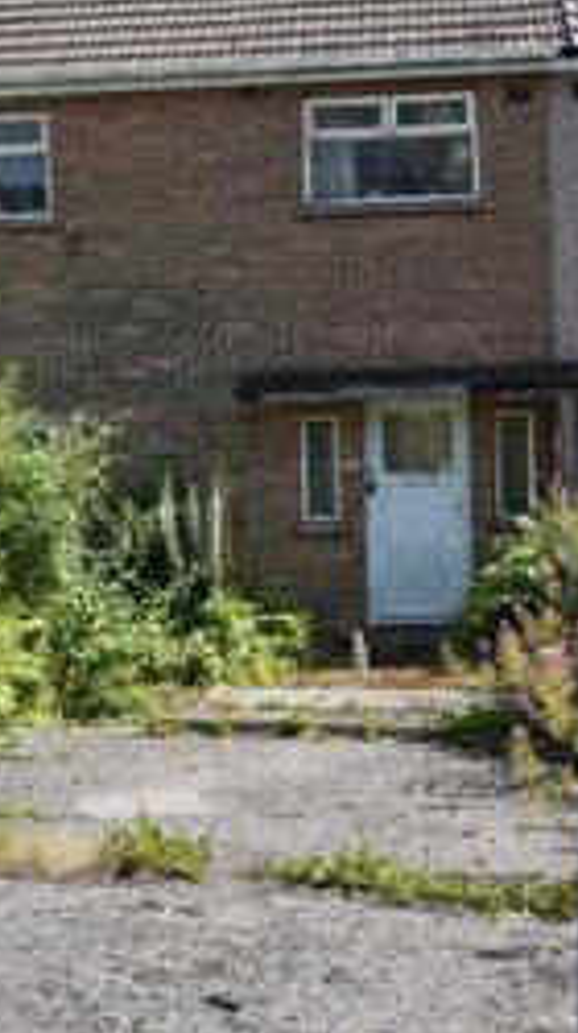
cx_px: 124
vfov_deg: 42.5
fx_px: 1325
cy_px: 461
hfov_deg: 24.3
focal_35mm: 48
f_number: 10
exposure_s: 1/400
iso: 320
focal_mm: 11
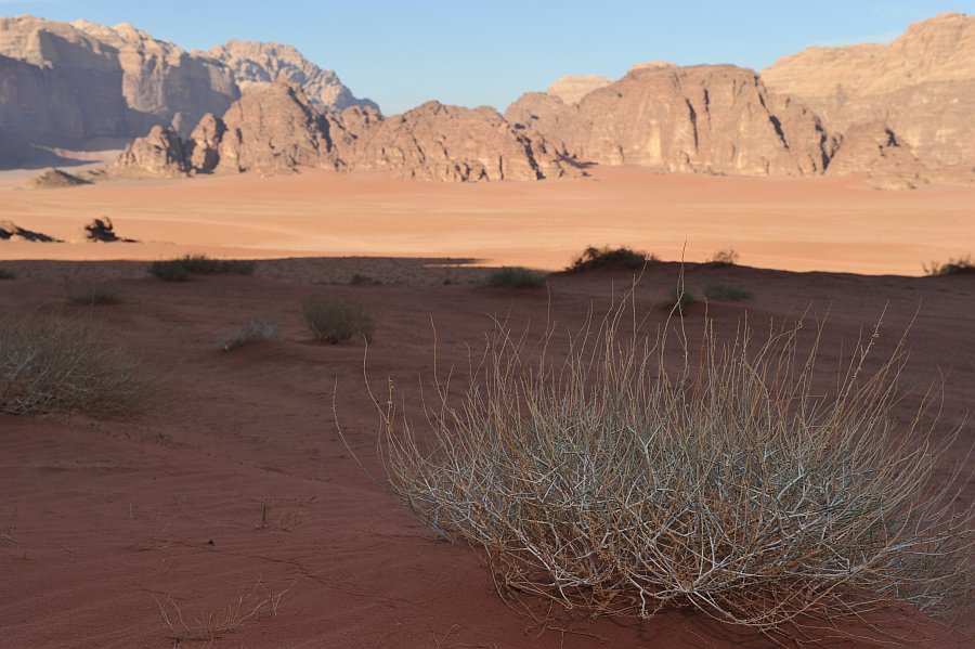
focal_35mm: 42
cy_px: 324
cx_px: 488
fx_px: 1137
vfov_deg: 31.9
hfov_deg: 46.4
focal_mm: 42
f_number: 9
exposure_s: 1/320
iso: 250
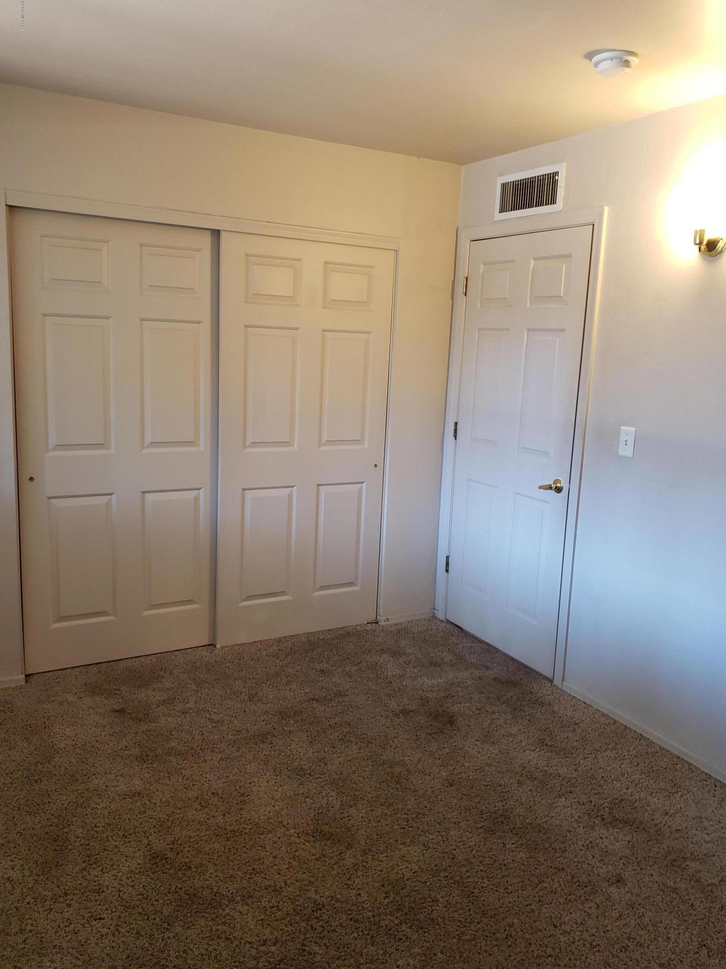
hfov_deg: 53.1
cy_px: 484
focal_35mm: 26
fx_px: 727
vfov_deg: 67.3
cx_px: 363
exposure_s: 1/40
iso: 320
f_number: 1.5
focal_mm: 4.3
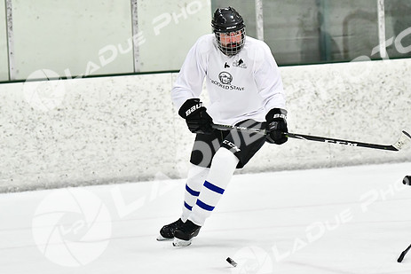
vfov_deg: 5.4
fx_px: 2896
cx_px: 229
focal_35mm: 254
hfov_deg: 8.1
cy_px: 136
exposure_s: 1/1600
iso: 6400
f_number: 2.8
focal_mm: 135
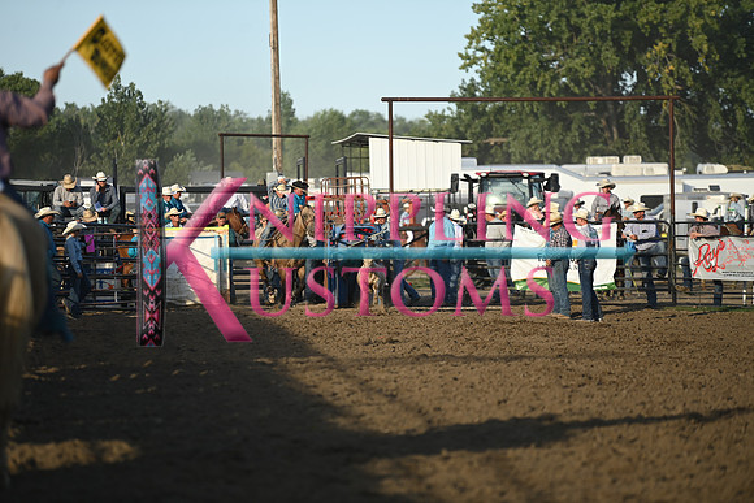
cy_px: 252
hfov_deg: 10.3
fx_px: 4190
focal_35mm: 200
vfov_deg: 6.9
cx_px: 377
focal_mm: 200
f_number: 2.8
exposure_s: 1/500
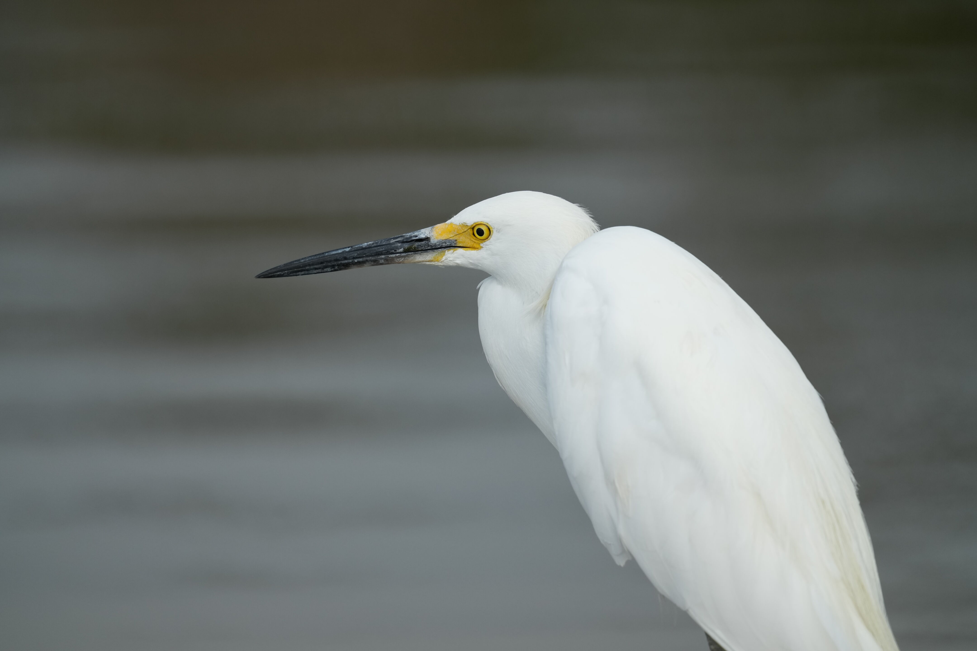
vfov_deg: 2.3
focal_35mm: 600
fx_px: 16282
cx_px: 488
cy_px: 326
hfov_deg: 3.4
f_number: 5.6
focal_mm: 600
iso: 640
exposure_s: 1/2500
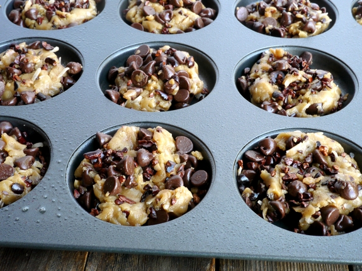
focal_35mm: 50
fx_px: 523
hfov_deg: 38.2
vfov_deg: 29.1
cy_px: 136
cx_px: 181
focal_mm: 25
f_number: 13
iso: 400
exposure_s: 1/10
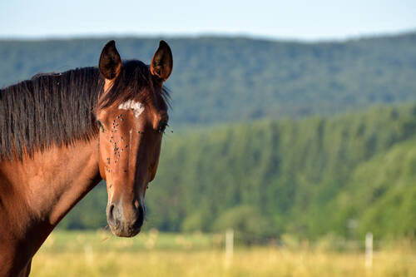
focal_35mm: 232
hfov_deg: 8.9
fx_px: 2686
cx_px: 208
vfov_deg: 5.9
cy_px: 138
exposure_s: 1/250
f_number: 4.8
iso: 100
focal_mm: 155
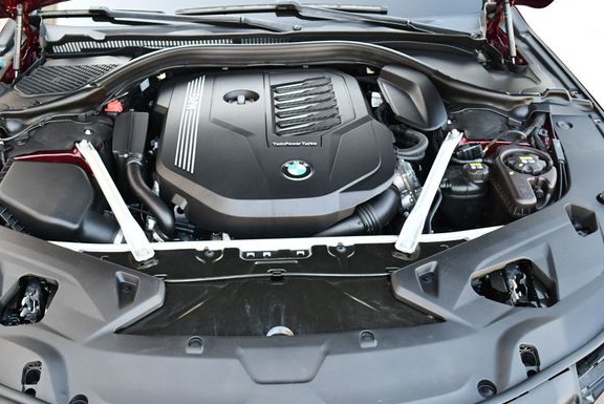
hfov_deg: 48.4
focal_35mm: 40
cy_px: 212
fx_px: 672
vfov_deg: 33.5
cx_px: 275
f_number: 3.5
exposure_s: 1/200
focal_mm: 18
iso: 800
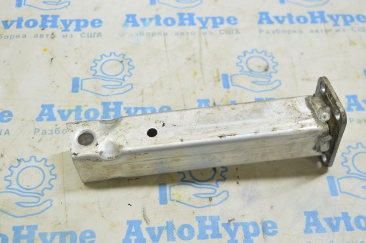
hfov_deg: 38.9
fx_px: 518
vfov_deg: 26.4
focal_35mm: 51
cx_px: 183
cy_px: 122
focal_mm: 34
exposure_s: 1/20
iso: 400
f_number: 5.6
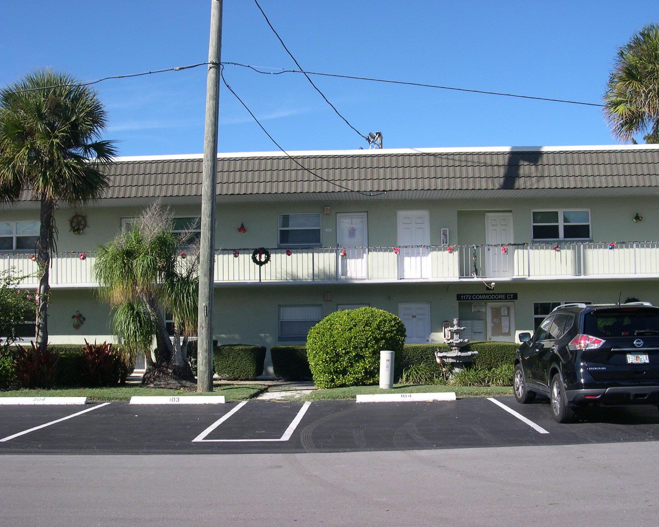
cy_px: 265
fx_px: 780
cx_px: 323
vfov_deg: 37.3
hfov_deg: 45.8
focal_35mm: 40
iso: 100
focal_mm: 8
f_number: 7.6
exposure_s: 1/218
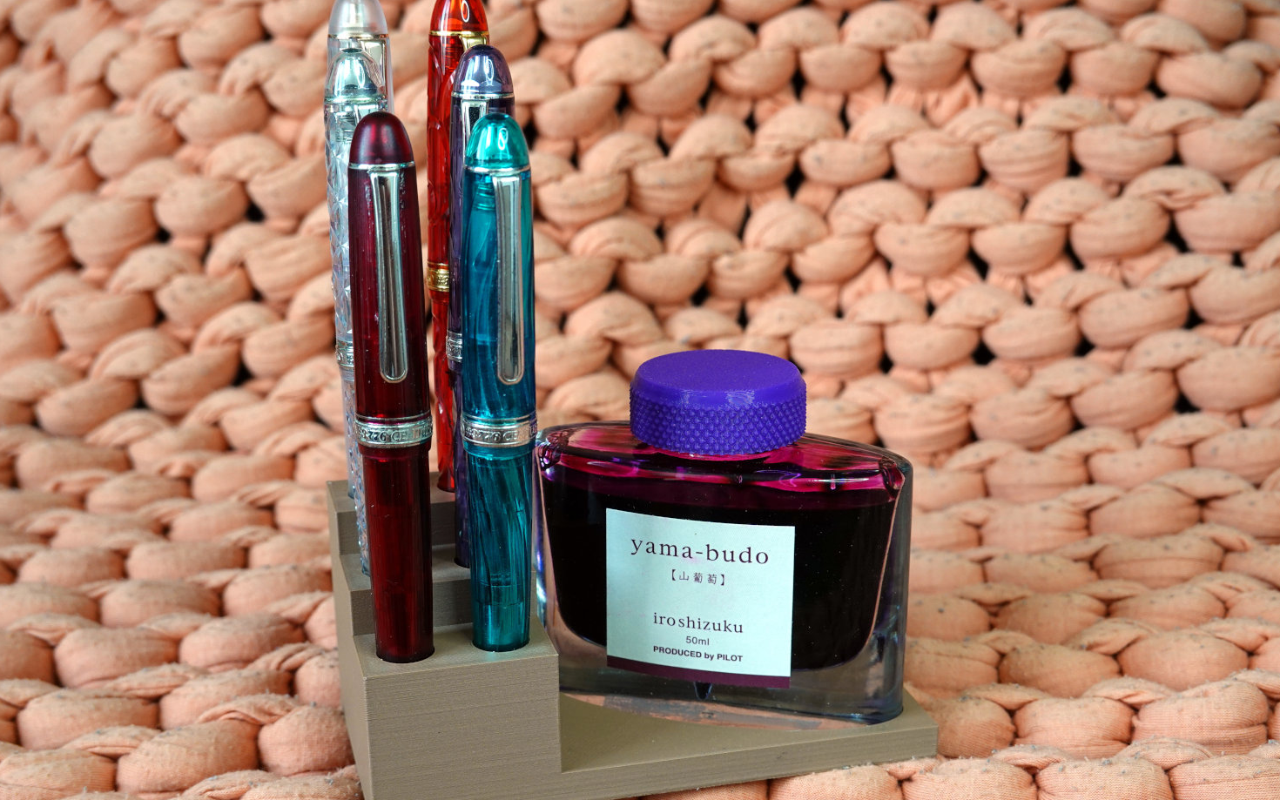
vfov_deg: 24.9
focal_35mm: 52
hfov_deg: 38.9
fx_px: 1814
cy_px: 420
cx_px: 637
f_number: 4
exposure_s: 1/50
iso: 250
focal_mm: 19.03
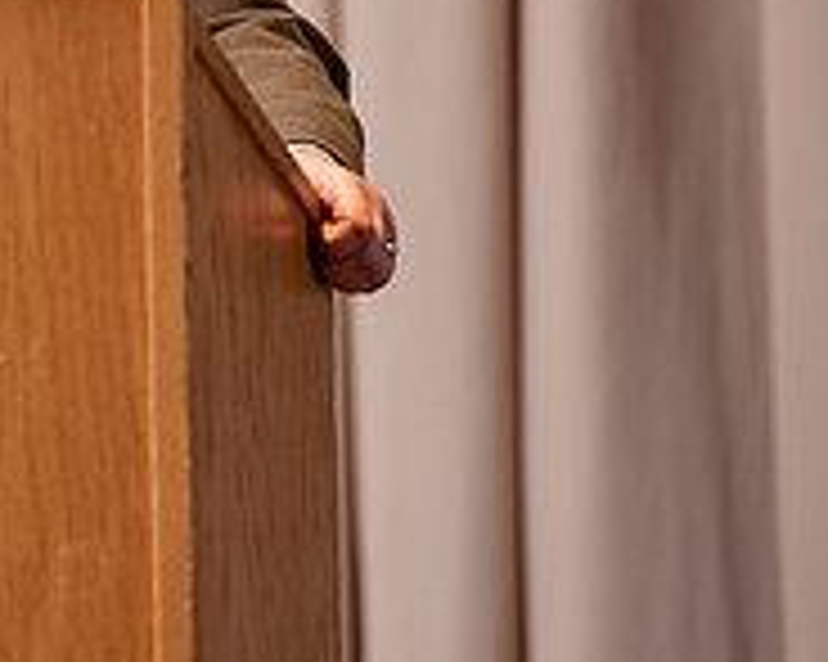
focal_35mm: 563
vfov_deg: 2.7
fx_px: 13789
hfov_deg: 3.4
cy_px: -25
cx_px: -153
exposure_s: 1/200
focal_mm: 190
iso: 1250
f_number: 3.5
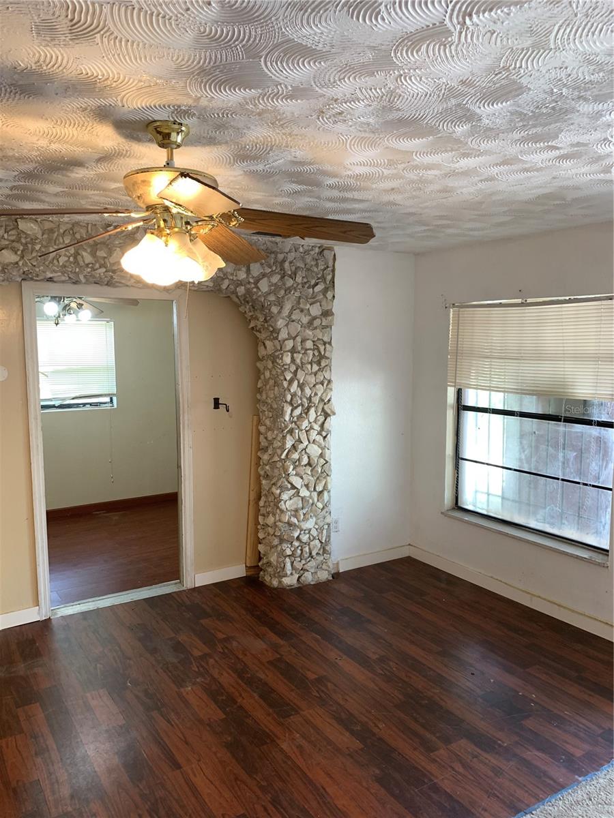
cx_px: 307
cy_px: 409
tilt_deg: -7.1
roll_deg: -0.1
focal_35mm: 26
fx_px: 615
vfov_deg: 67.3
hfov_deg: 53.1
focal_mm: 4.25
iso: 100
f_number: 1.8
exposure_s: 1/60
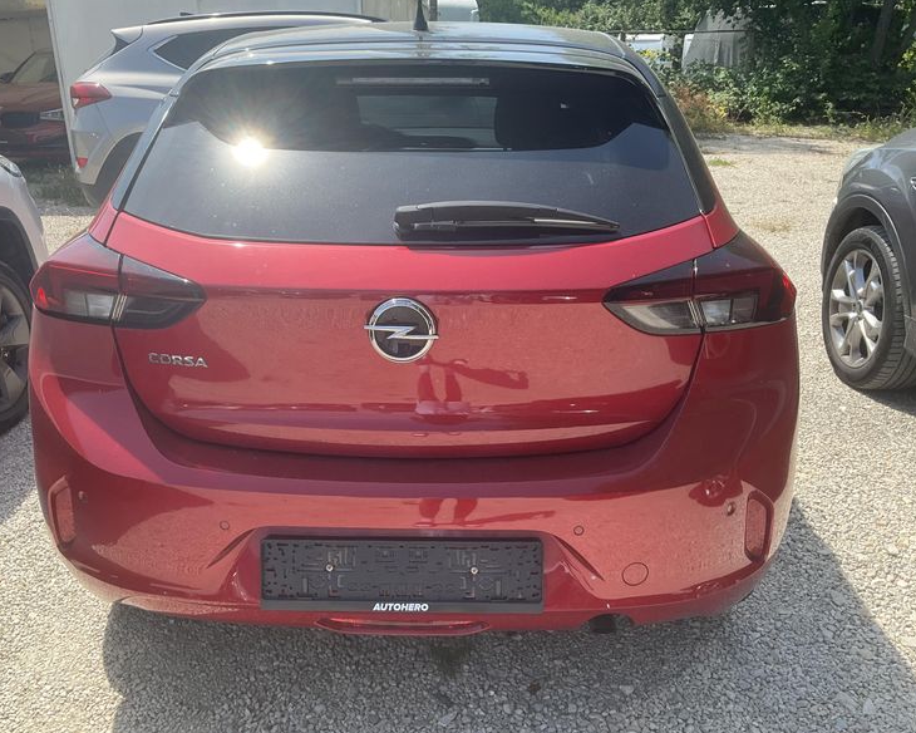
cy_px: 364
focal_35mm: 31
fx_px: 840
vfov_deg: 47.1
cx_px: 429
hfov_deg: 57.1
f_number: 1.8
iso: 25
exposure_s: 1/842
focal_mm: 3
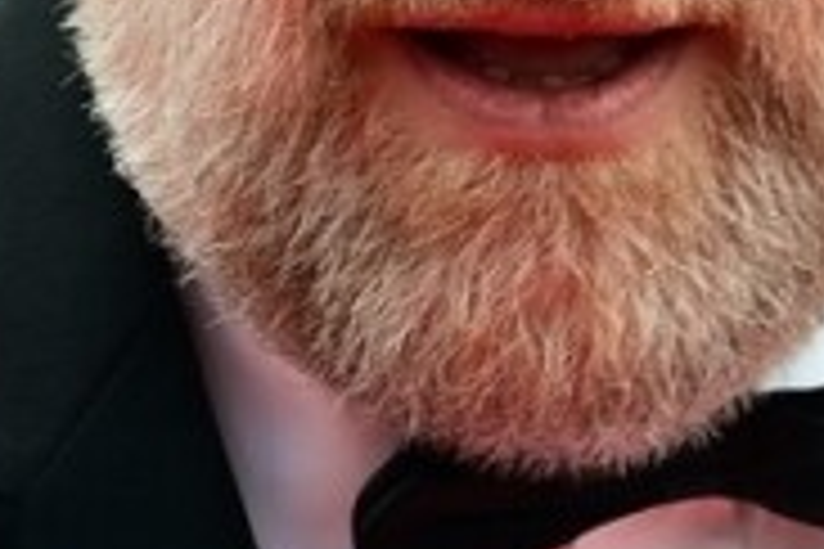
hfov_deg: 1.9
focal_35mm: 1081
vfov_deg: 1.3
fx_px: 24741
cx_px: 977
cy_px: 40
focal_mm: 165
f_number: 10
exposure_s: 1/250
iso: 400
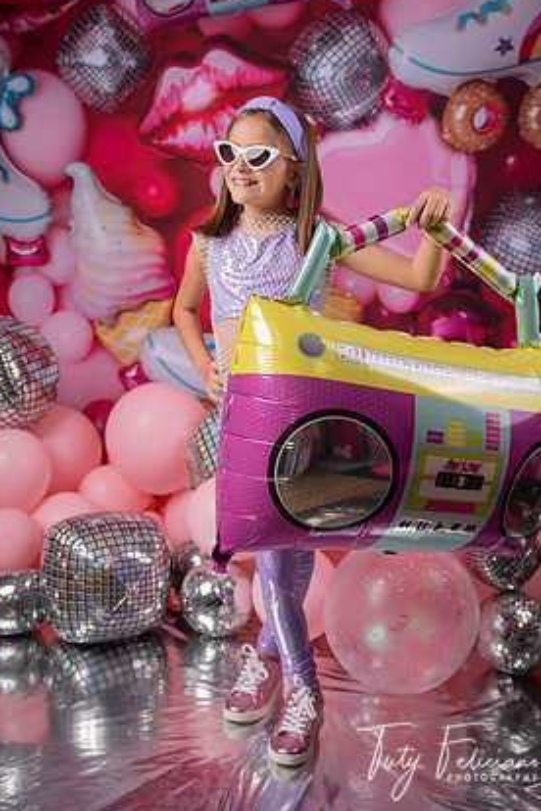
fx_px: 857
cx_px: 274
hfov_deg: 35.1
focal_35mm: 38
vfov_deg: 50.7
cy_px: 382
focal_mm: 35
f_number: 4
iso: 64
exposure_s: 1/100
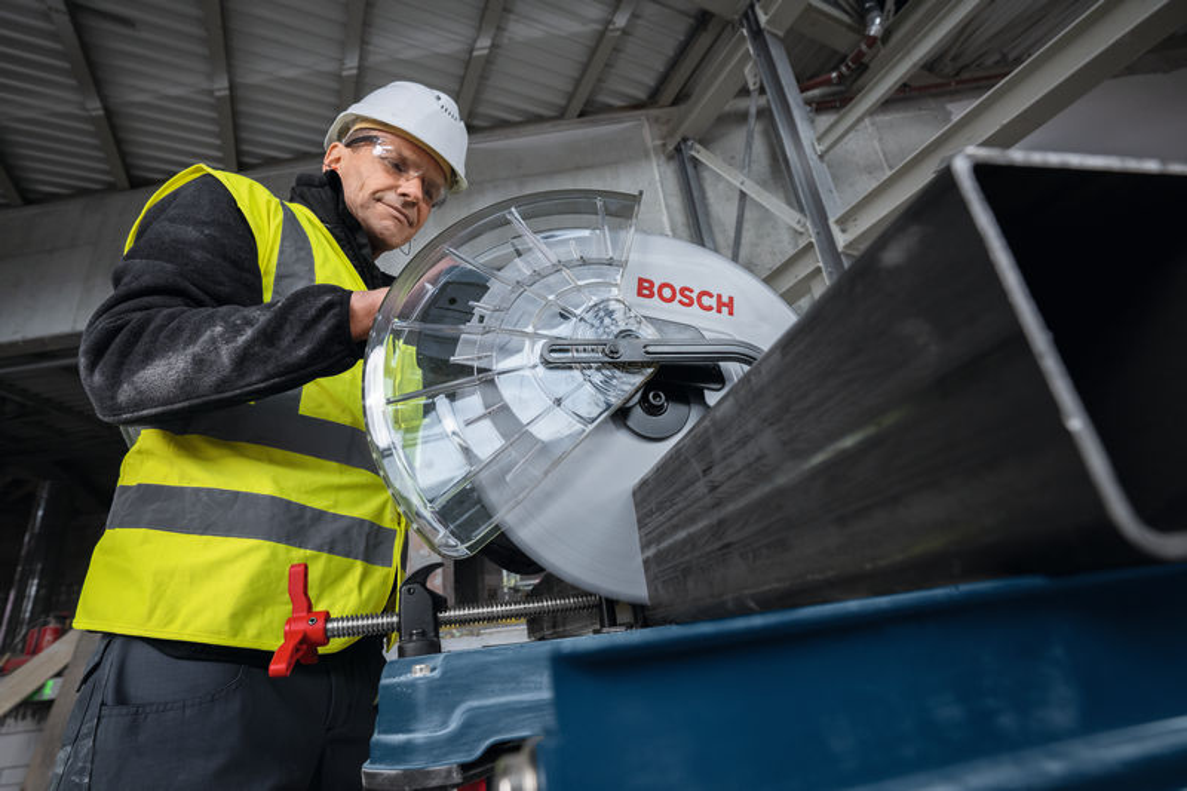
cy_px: 396
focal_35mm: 18
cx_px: 594
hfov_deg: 91.6
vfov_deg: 68.9
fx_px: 577
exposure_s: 1/125
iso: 800
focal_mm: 17.5
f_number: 5.6
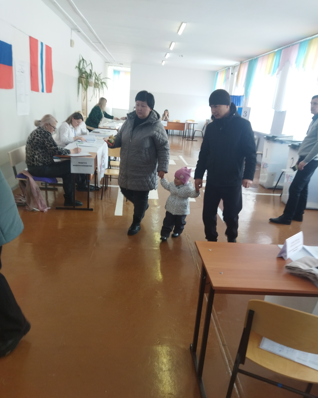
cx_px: 163
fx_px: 341
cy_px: 214
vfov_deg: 60.4
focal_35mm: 29
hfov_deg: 50.0
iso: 107
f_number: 1.79
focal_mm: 4.71
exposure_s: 1/50
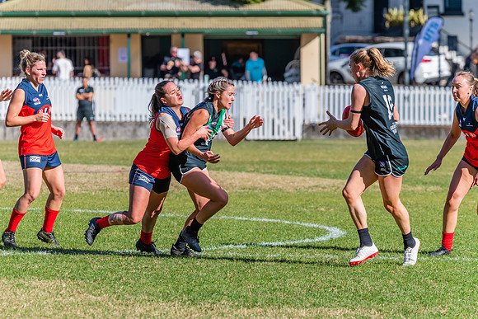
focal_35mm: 307
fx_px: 4083
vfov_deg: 4.5
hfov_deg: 6.7
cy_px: 161
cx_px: 234
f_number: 10
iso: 800
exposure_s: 1/1600
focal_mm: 300
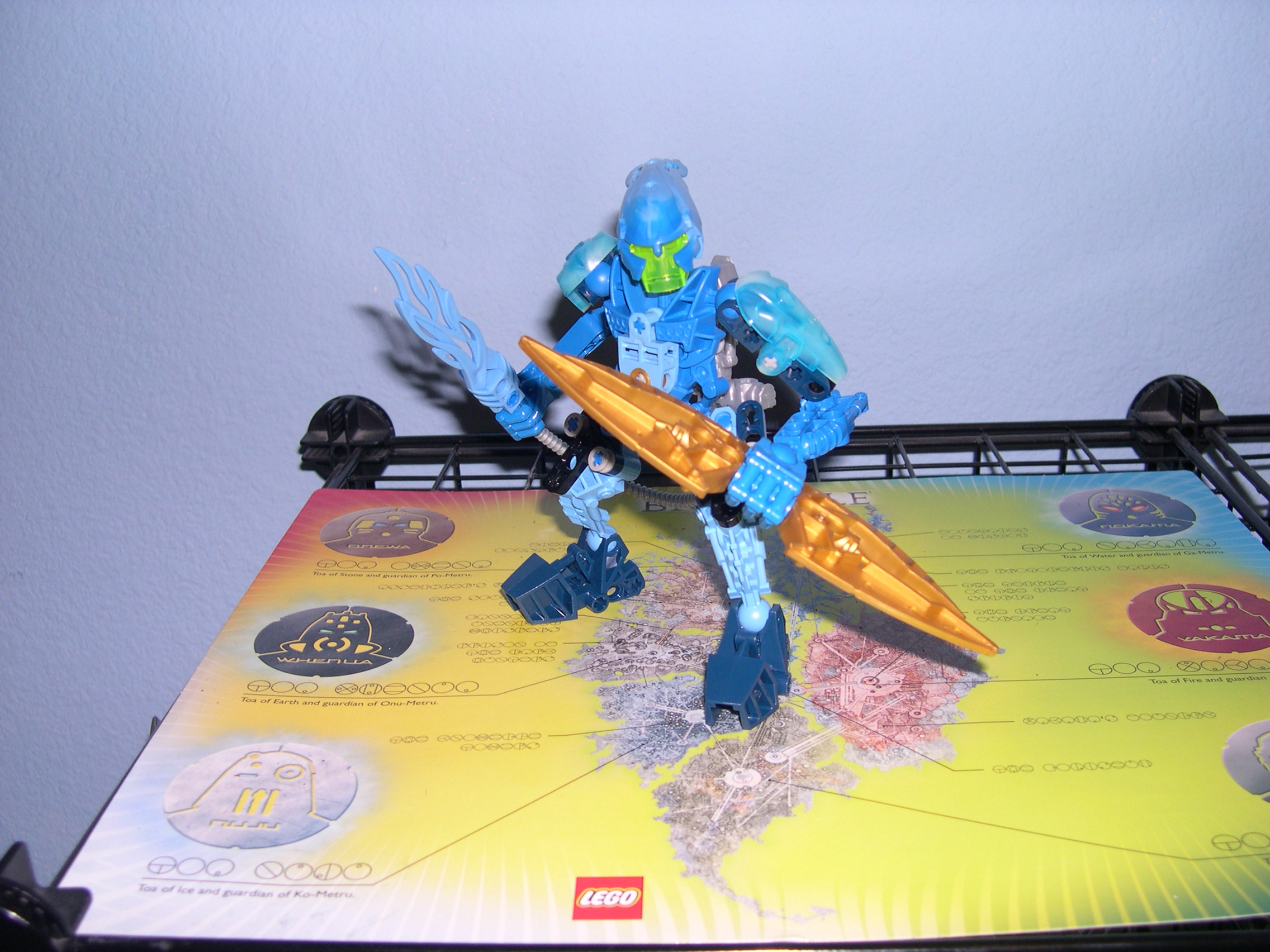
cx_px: 635
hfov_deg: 49.0
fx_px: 1394
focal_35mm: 38
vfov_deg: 37.7
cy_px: 476
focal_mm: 8
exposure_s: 1/60
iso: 100
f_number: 2.8
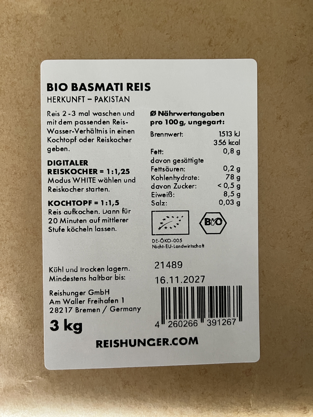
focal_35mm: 26
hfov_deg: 53.1
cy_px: 208
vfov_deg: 67.3
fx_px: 313
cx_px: 156
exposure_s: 1/60
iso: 500
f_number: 1.6
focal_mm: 5.1
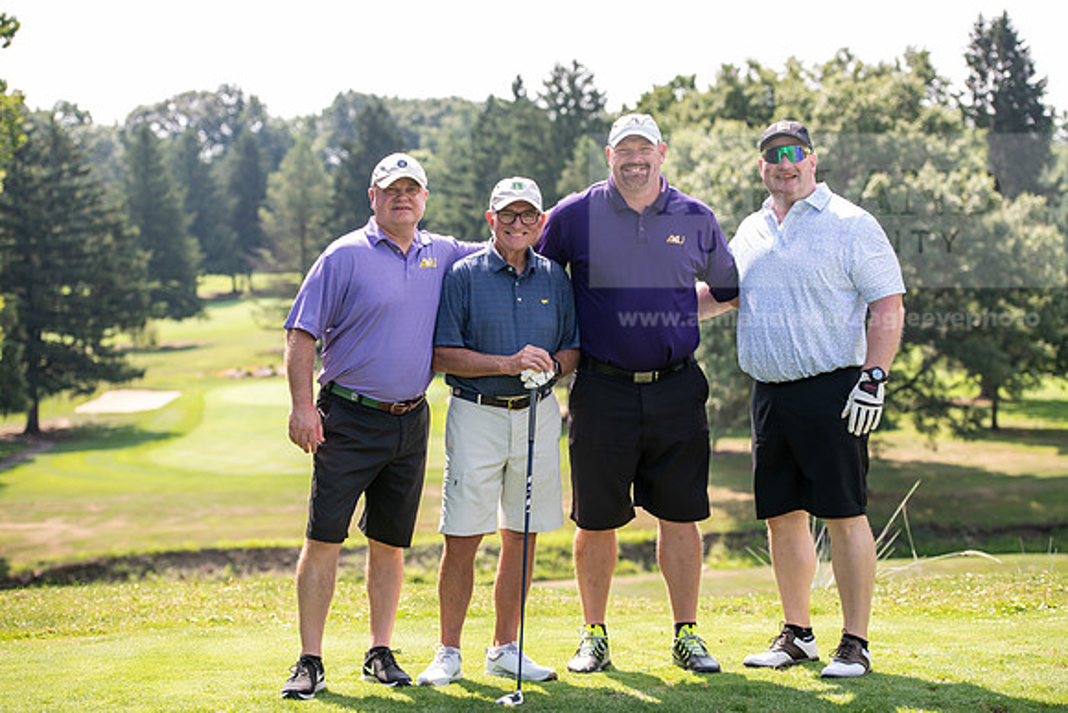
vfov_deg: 17.5
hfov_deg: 26.0
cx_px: 534
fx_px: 2314
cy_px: 356
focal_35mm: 78
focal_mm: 78
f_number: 3.5
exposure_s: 1/500
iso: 200
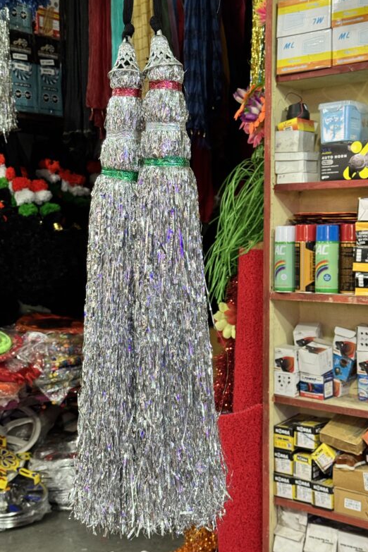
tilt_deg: -1.9
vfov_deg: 38.9
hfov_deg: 26.5
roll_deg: +0.0
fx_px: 782
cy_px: 274
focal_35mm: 51
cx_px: 165
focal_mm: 6.76
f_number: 1.78
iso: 250
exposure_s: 1/50
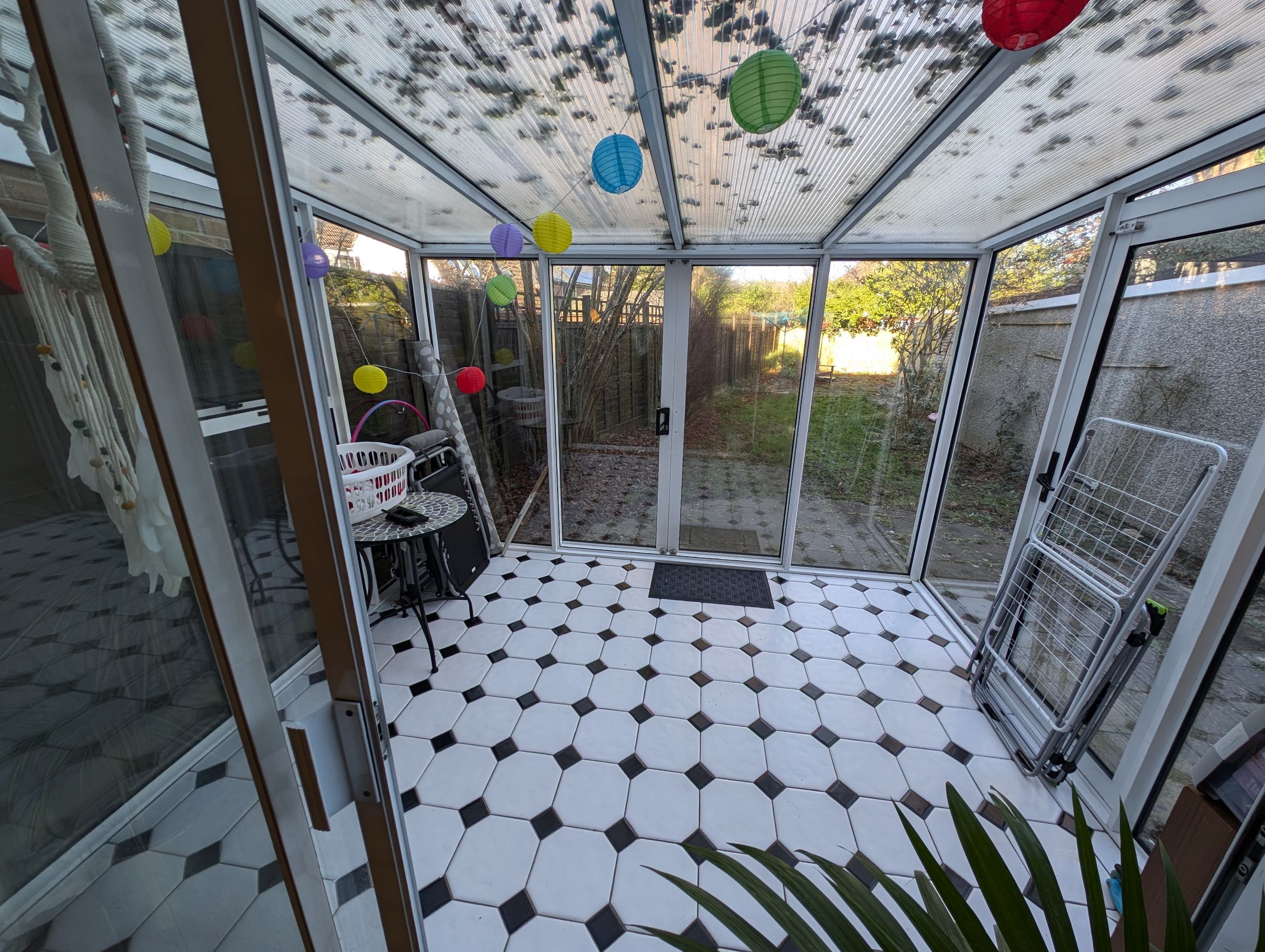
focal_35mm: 12
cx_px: 632
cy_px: 476
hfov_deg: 110.5
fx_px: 439
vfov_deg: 94.6
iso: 45
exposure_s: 1/184
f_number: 1.95
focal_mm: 2.23
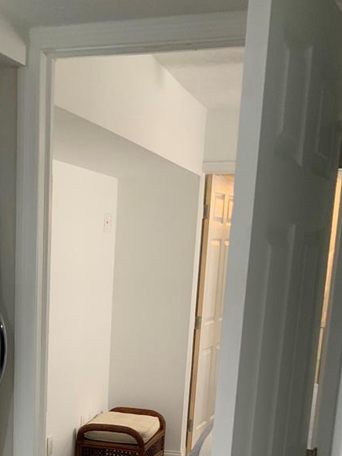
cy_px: 460
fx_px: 790
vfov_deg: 29.9
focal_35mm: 60
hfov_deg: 23.6
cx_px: 23
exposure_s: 1/60
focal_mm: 3
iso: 100
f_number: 1.8
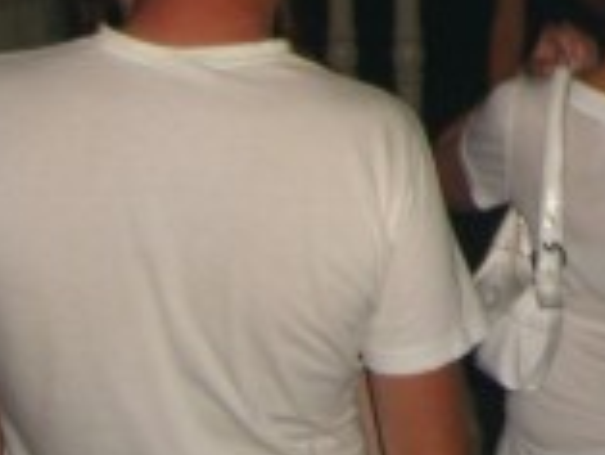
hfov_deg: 12.5
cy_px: -262
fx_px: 2536
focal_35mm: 145
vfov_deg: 9.9
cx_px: 1083
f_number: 2.8
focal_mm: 7.9
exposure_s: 1/60
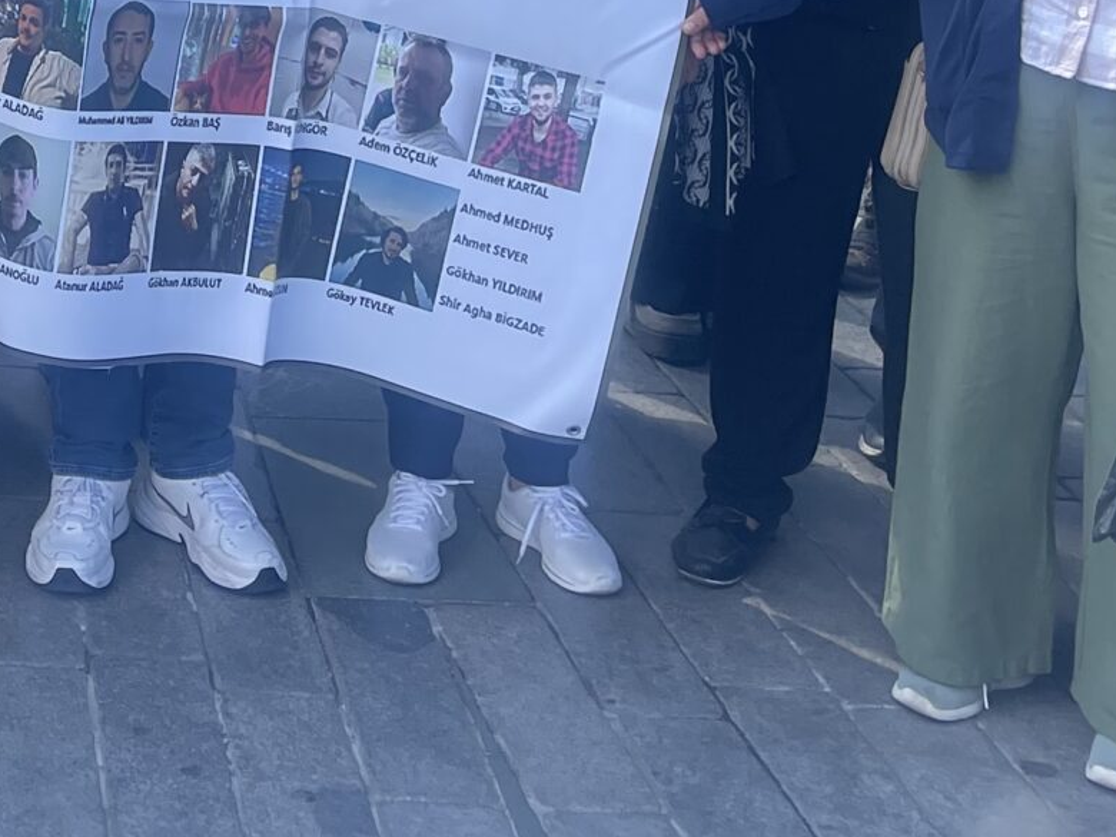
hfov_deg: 22.1
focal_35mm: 82
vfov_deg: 16.1
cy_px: -512
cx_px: -215
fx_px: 2644
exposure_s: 1/765
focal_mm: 5.1
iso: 32
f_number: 1.6
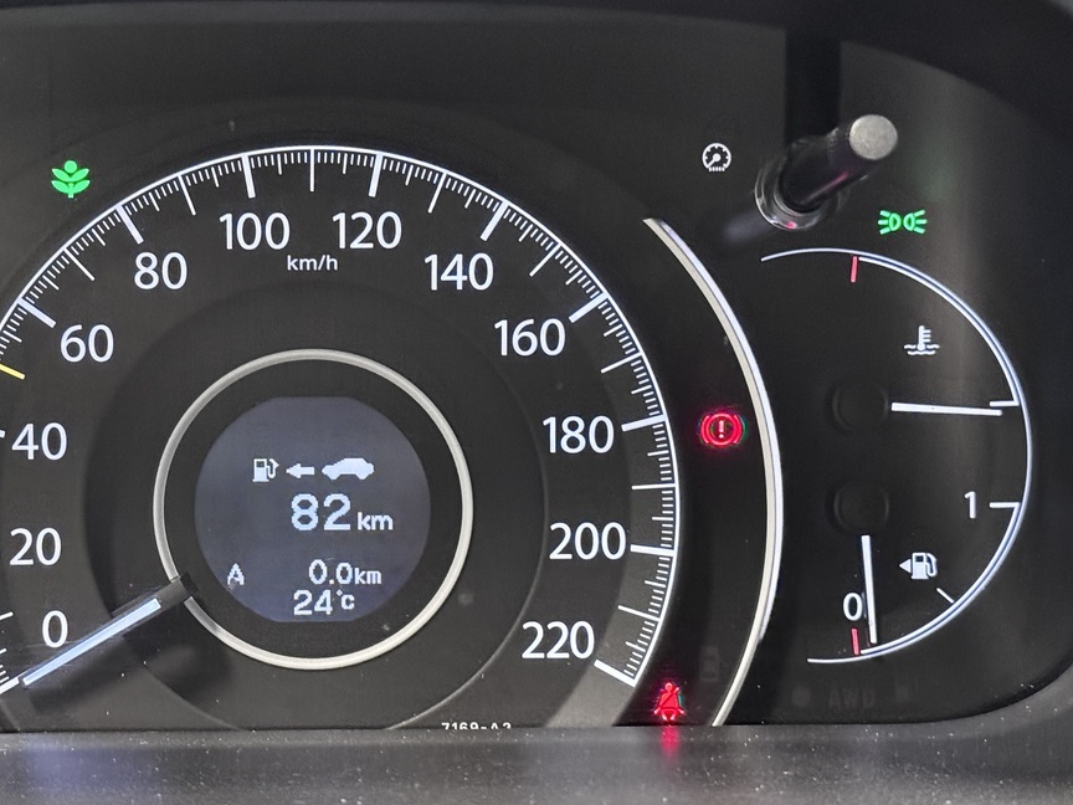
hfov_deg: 24.2
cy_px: 480
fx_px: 2480
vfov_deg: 18.4
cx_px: 308
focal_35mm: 80
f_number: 1.78
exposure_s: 1/30
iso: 640
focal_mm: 6.76
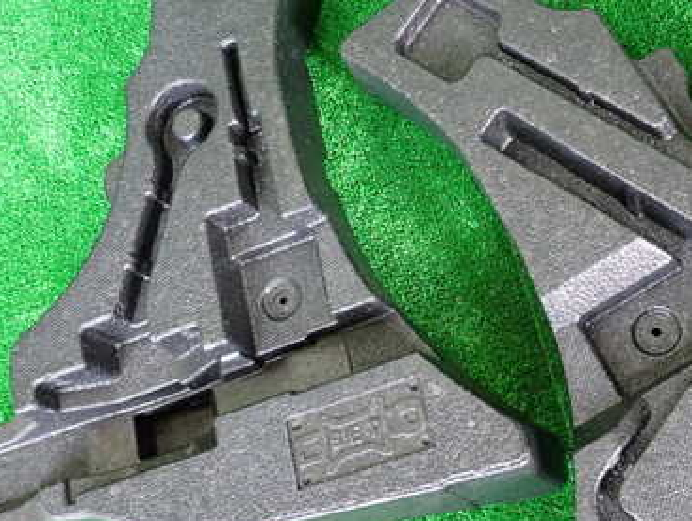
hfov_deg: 38.1
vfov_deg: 29.7
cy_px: 289
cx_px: 496
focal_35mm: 49
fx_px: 981
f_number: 2.3
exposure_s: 1/30
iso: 640
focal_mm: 5.4
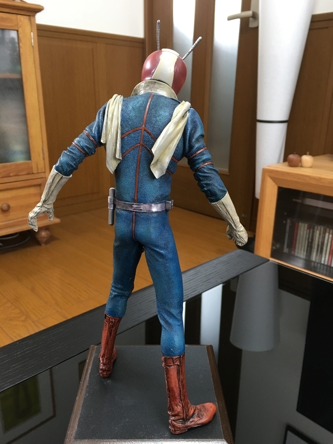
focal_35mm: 29
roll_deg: -1.1
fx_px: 372
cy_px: 222
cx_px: 166
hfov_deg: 48.2
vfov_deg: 61.7
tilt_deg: -17.5
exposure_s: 1/15
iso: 40
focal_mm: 4.15
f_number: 2.2
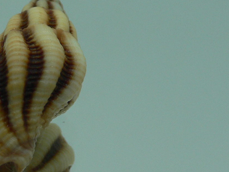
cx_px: 33
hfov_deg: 22.6
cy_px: 113
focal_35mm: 85
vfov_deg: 17.3
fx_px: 562
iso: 80
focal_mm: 4.6
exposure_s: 1/80
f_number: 2.8
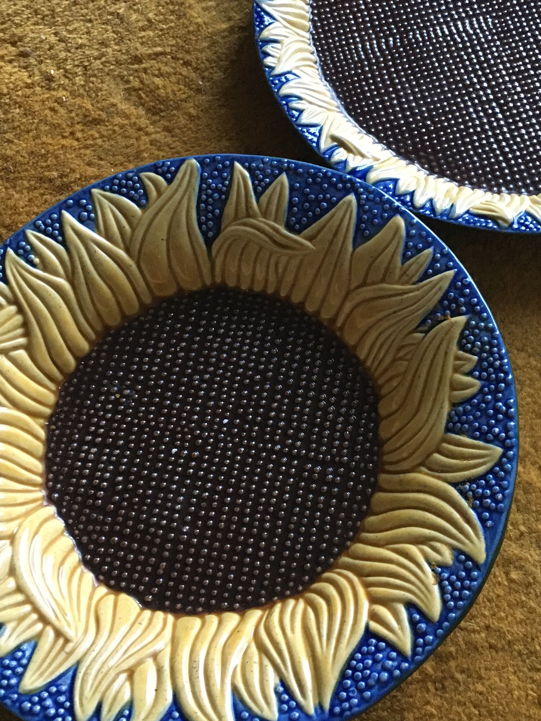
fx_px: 1042
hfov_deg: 29.0
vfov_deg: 37.9
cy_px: 254
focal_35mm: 50
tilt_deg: -62.1
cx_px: 334
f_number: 2.2
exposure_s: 1/25
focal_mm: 4.15
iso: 200
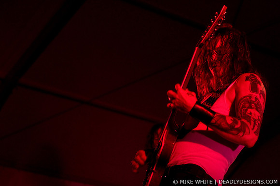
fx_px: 722
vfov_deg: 14.7
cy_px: 93
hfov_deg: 21.9
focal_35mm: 93
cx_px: 140
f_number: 2.8
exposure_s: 1/200
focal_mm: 62
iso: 800
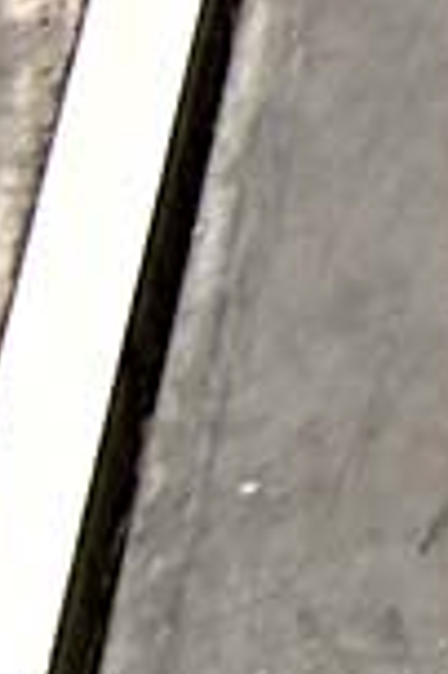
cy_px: -288
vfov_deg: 10.6
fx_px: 3517
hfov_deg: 6.8
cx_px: 1220
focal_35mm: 188
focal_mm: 7.73
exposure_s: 1/25
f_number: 4.8
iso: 800
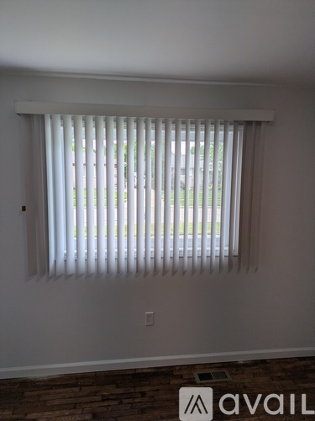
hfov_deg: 54.9
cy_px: 210
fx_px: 303
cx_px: 158
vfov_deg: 69.4
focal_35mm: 25
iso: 47
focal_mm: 5.43
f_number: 1.89
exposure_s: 1/319
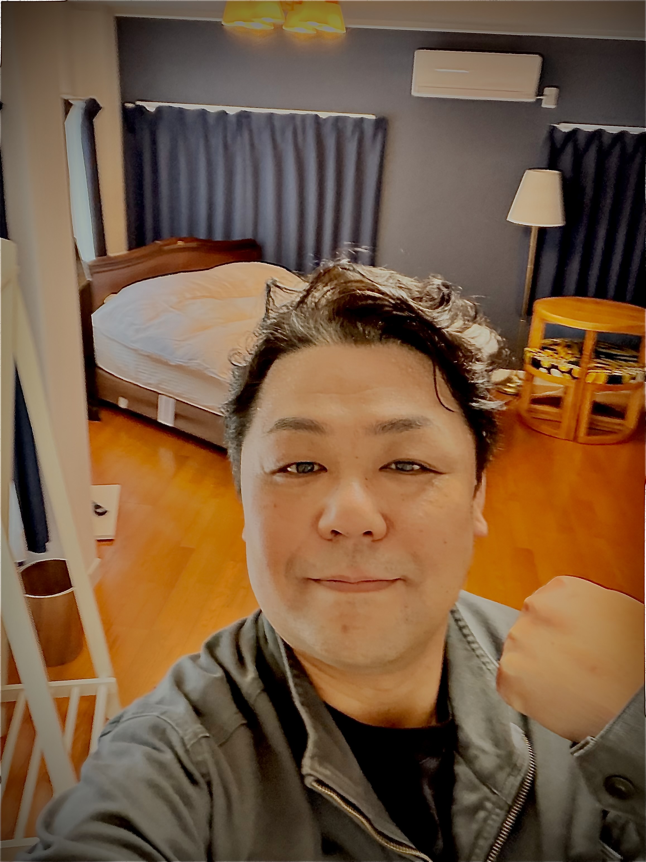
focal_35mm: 30
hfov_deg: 46.8
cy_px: 431
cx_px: 323
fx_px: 746
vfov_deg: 60.0
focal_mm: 2.71
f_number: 1.9
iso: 250
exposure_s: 1/60
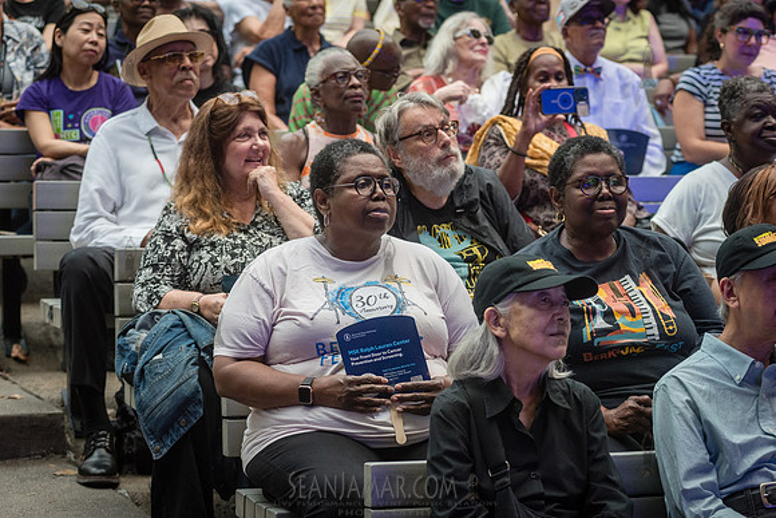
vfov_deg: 13.7
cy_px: 259
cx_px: 388
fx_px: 2156
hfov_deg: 20.4
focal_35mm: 100
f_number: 4
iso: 1600
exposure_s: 1/320
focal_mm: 100
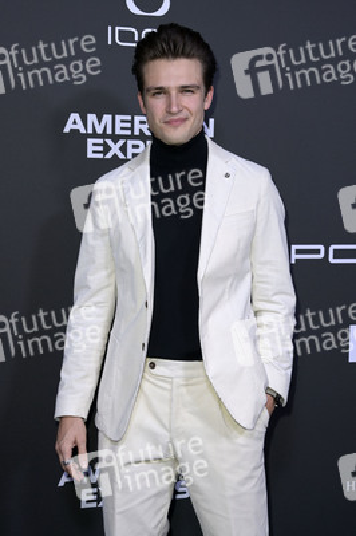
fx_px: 921
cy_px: 268
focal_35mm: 62
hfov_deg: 21.9
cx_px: 178
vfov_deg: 32.4
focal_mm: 62
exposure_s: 1/250
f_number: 5.6
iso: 1000
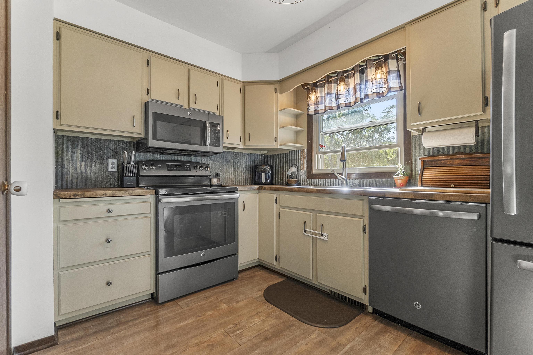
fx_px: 222
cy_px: 178
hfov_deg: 100.4
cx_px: 266
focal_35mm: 15
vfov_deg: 77.3
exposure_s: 1/20
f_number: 5.6
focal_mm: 10
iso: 400
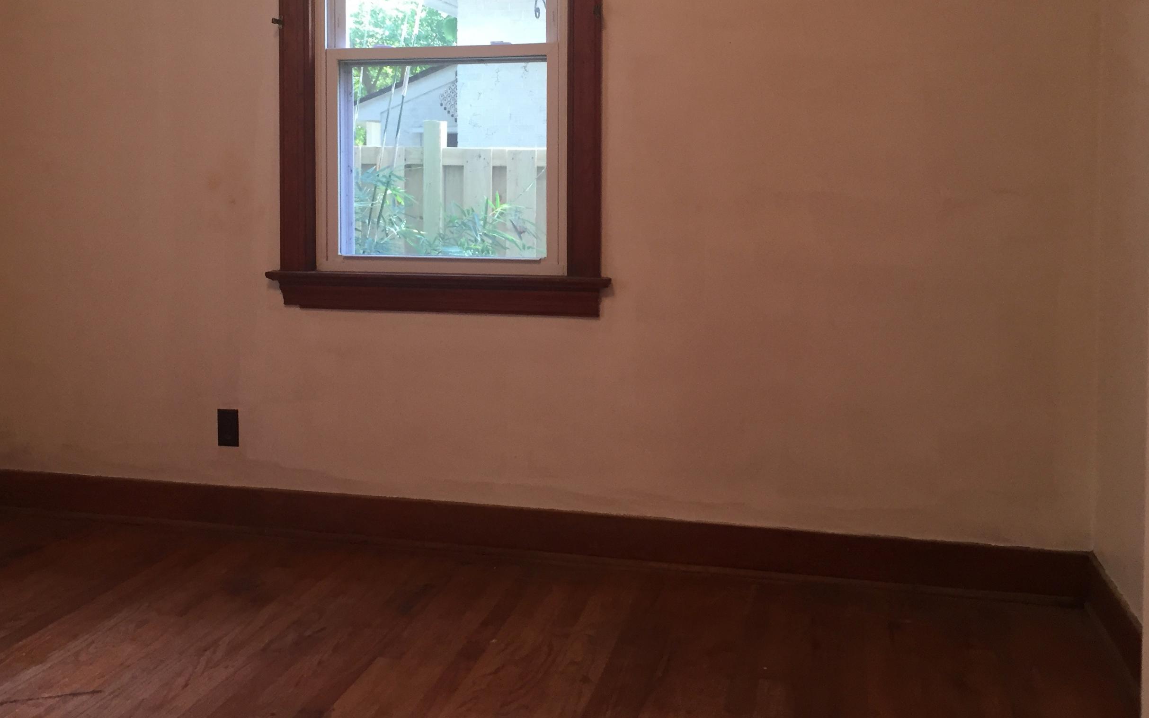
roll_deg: -1.7
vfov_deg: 33.1
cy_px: 206
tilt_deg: -0.2
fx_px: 1190
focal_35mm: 38
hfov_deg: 51.4
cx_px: 498
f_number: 2.2
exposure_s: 1/30
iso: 50
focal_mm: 4.15
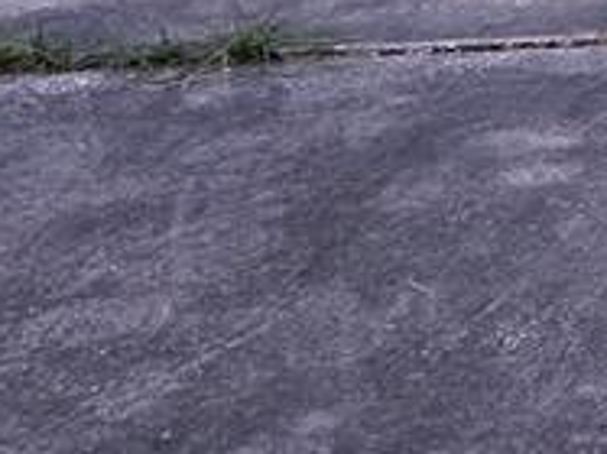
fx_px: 2208
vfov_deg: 10.7
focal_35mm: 126
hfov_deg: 12.7
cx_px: 1373
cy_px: -454
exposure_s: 1/24
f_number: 1.8
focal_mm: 5.4
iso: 640
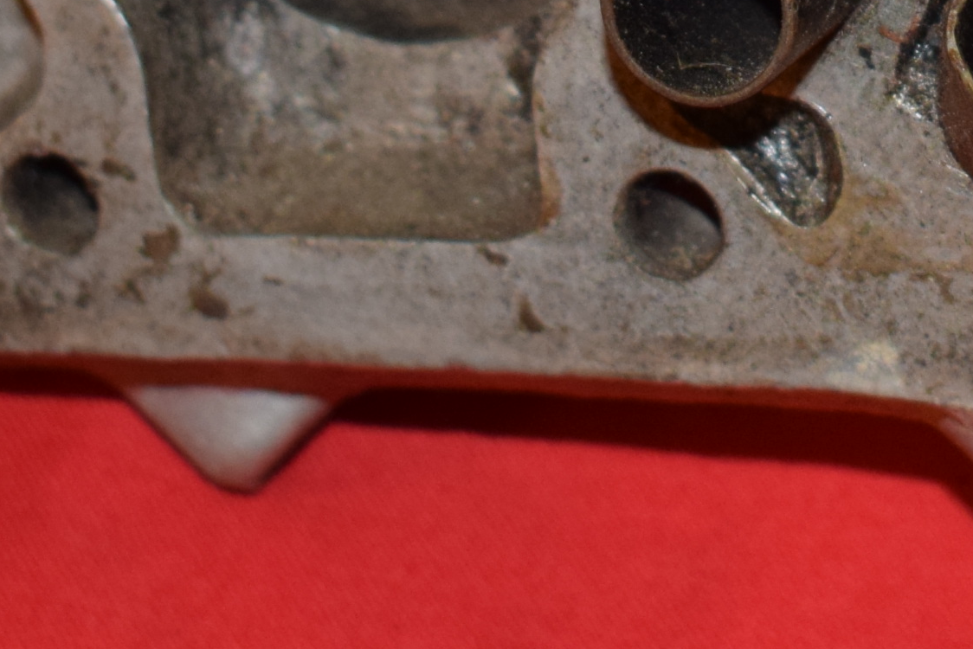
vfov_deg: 6.2
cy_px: -529
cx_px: 985
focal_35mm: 216
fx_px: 5839
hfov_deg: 9.5
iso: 640
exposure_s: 1/60
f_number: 5
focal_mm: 36
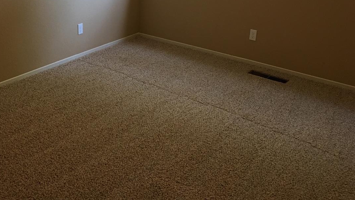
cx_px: 122
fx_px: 414
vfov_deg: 26.8
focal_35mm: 44
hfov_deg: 45.8
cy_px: 50
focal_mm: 4.15
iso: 50
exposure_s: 1/15
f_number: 2.2
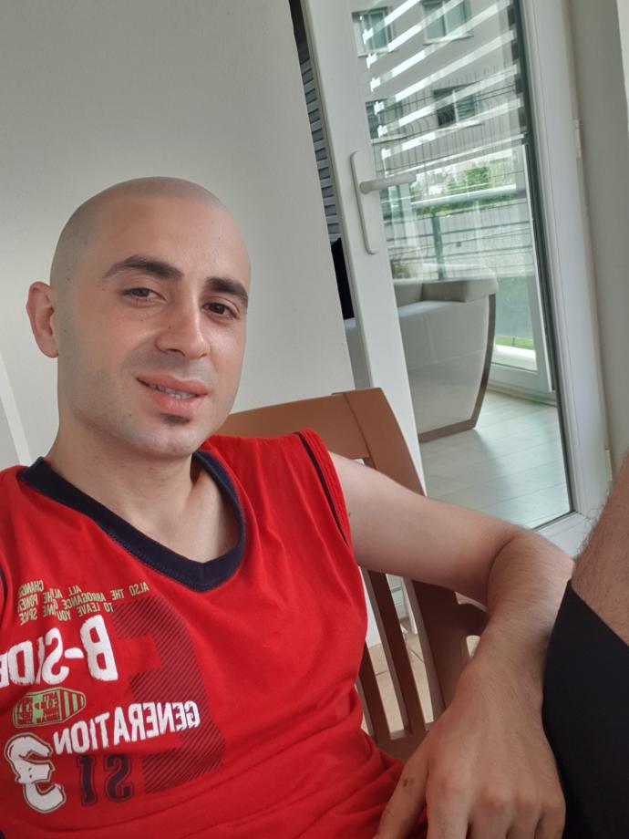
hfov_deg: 45.4
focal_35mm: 31
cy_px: 420
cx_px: 314
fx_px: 751
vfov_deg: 58.4
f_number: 1.7
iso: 40
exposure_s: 1/219
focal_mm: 2.92
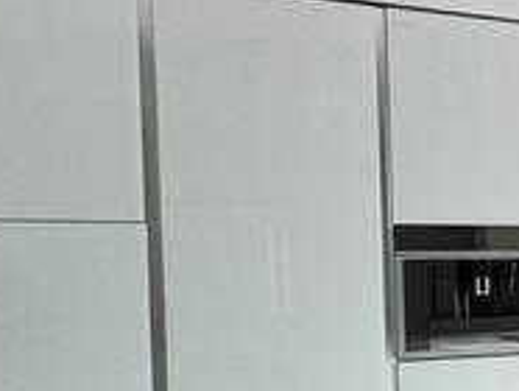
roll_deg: -0.1
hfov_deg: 18.5
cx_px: 985
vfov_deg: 19.0
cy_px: 307
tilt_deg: -2.1
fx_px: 1156
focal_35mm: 77
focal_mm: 2.22
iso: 80
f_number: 2.2
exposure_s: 1/99
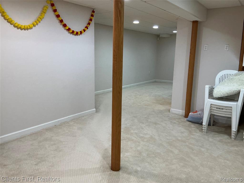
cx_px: 122
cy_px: 92
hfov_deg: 63.4
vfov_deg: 49.7
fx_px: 197
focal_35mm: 28
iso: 125
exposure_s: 1/60
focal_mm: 3
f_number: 1.8
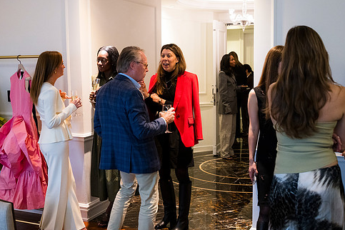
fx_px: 402
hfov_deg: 46.4
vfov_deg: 31.9
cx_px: 187
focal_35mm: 42
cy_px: 112
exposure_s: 1/160
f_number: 3.2
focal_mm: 35
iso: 2500
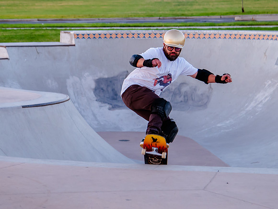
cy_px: 93
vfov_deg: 11.3
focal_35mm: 132
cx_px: 83
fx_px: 1060
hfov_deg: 14.9
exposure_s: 1/250
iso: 1250
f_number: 4
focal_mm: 65
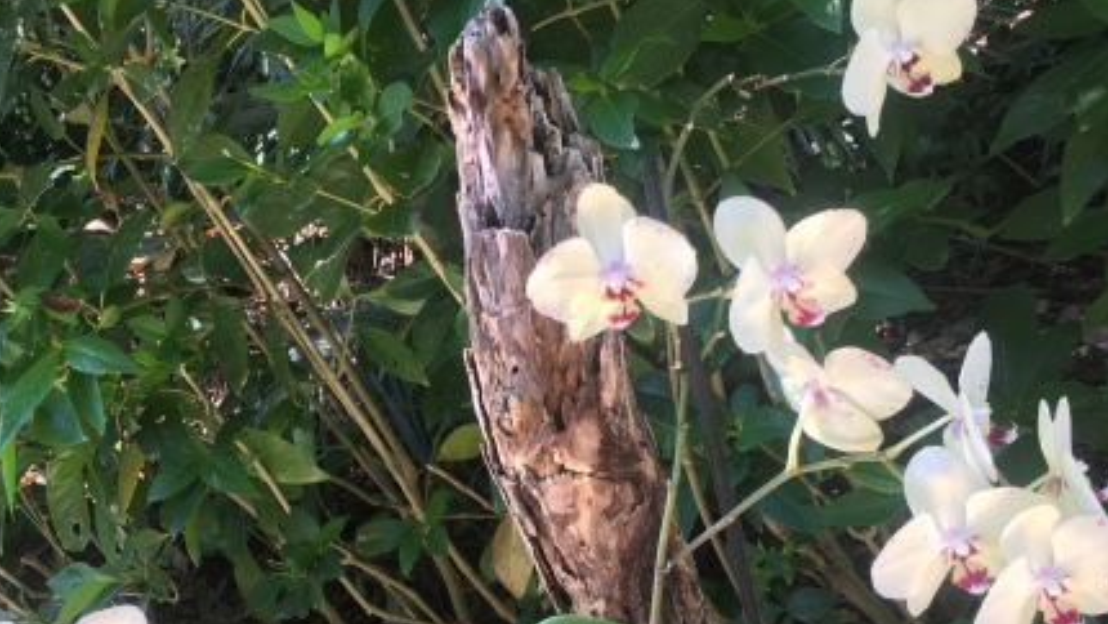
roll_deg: +31.8
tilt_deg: -34.3
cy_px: 526
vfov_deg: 24.9
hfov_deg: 43.7
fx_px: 1381
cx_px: 495
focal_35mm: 47
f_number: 2.2
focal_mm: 4.15
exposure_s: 1/60
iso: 25
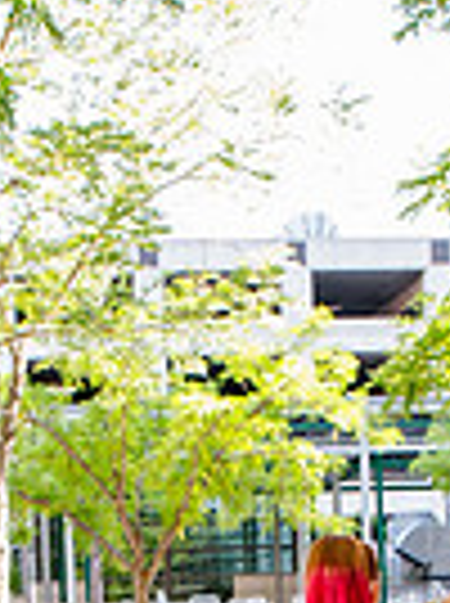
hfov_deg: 14.7
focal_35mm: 100
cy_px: 806
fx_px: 1739
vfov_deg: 18.2
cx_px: 99
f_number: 2.8
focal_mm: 24
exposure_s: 1/160
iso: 200
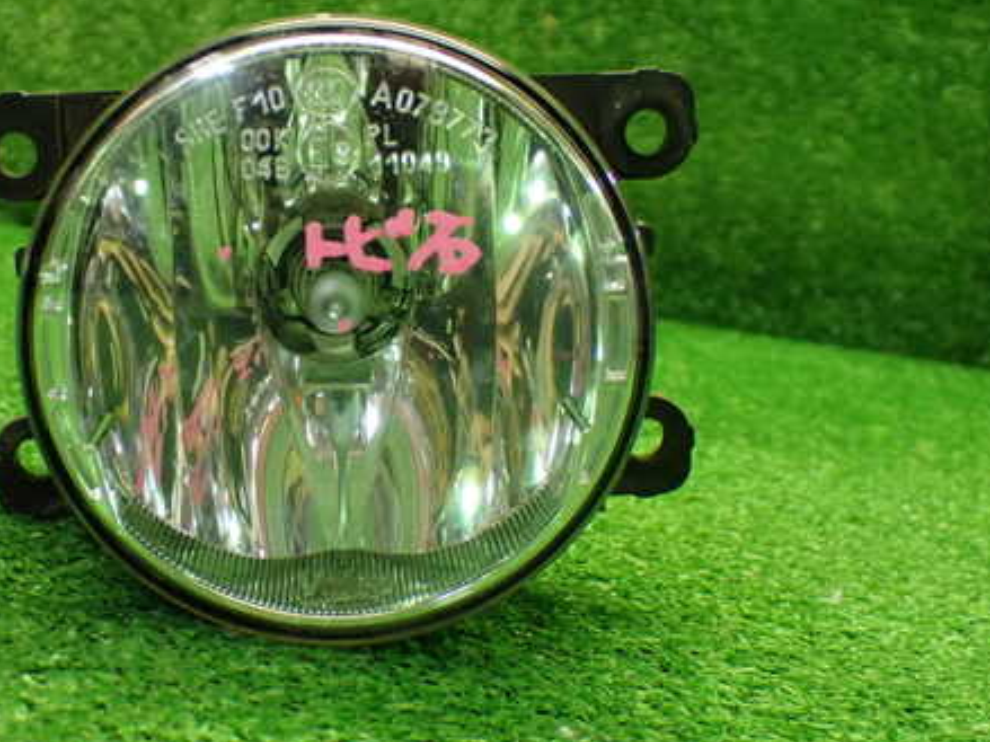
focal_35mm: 56
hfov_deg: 34.0
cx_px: 329
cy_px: 327
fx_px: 1601
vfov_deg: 26.1
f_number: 2.8
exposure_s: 1/100
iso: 800
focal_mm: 7.31
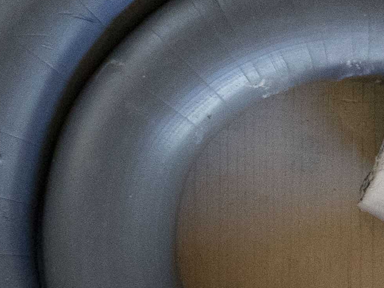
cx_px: 569
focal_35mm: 173
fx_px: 1919
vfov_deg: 8.5
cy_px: 344
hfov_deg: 11.0
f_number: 3.5
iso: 4000
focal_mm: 30
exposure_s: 1/160
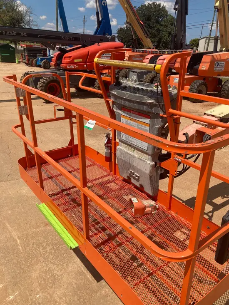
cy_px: 152
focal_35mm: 28
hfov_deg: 49.8
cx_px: 114
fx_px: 247
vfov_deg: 63.4
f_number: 1.8
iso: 20
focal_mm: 3.99
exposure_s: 1/2558
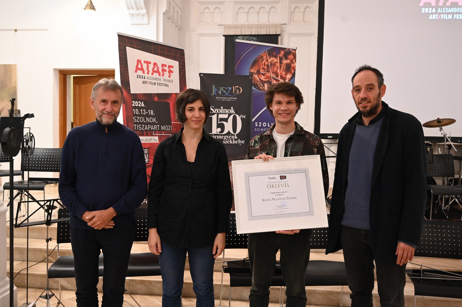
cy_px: 154
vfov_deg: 39.4
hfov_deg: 56.5
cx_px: 231
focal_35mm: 34
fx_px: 430
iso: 6400
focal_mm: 33.5
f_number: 4
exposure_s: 1/125
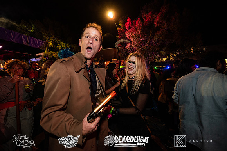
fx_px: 88
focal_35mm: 14
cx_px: 114
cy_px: 76
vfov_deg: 81.2
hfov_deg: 104.2
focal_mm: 14
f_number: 3.5
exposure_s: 1/60
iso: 2000
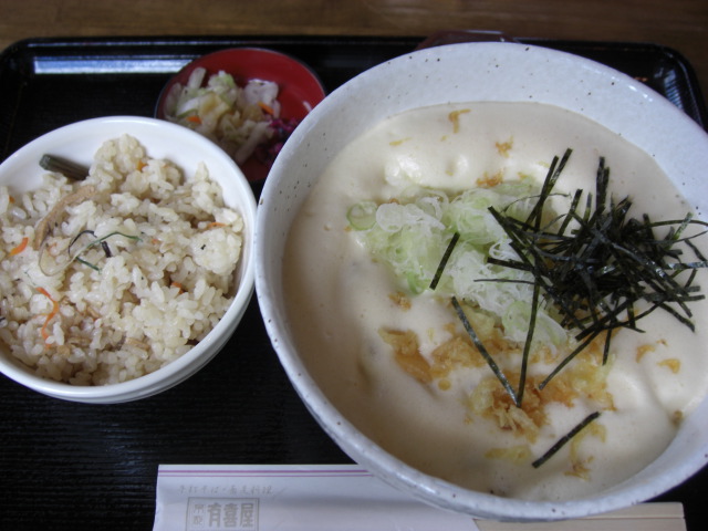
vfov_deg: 37.7
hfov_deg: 49.0
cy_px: 266
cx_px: 354
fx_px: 777
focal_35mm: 38
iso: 80
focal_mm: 7.9
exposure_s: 1/60
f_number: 2.8
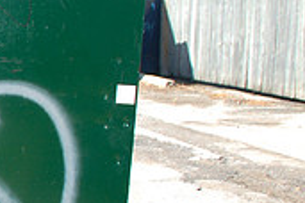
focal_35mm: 112
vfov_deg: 12.2
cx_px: -177
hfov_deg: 16.4
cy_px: 130
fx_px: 949
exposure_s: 1/160
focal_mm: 22
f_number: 4.5
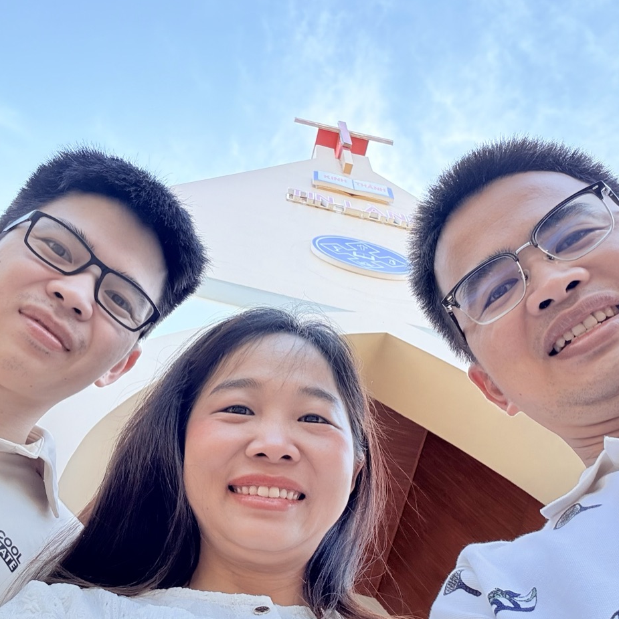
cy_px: 364
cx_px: 276
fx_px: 870
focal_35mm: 43
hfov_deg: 39.1
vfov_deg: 39.0
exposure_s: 1/228
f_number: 1.9
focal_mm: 2.69
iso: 40
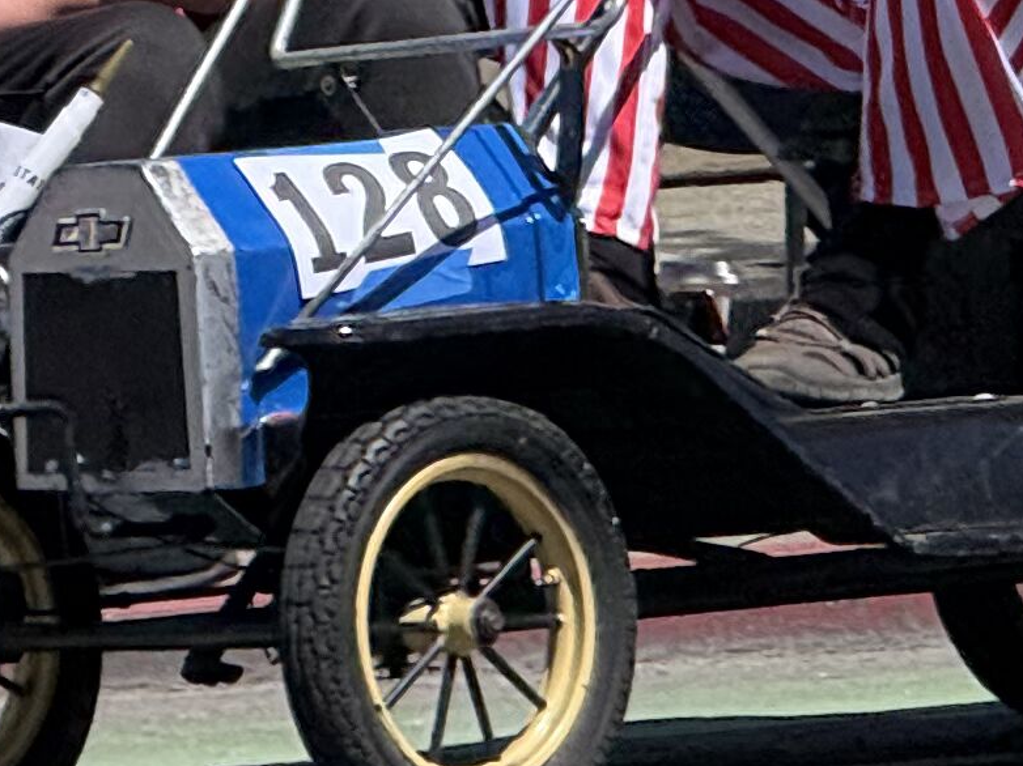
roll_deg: +2.2
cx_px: 926
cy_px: -75
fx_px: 18288
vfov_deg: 2.4
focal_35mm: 619
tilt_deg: -3.6
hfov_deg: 3.2
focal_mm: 15.66
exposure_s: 1/1368
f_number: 2.8
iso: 50
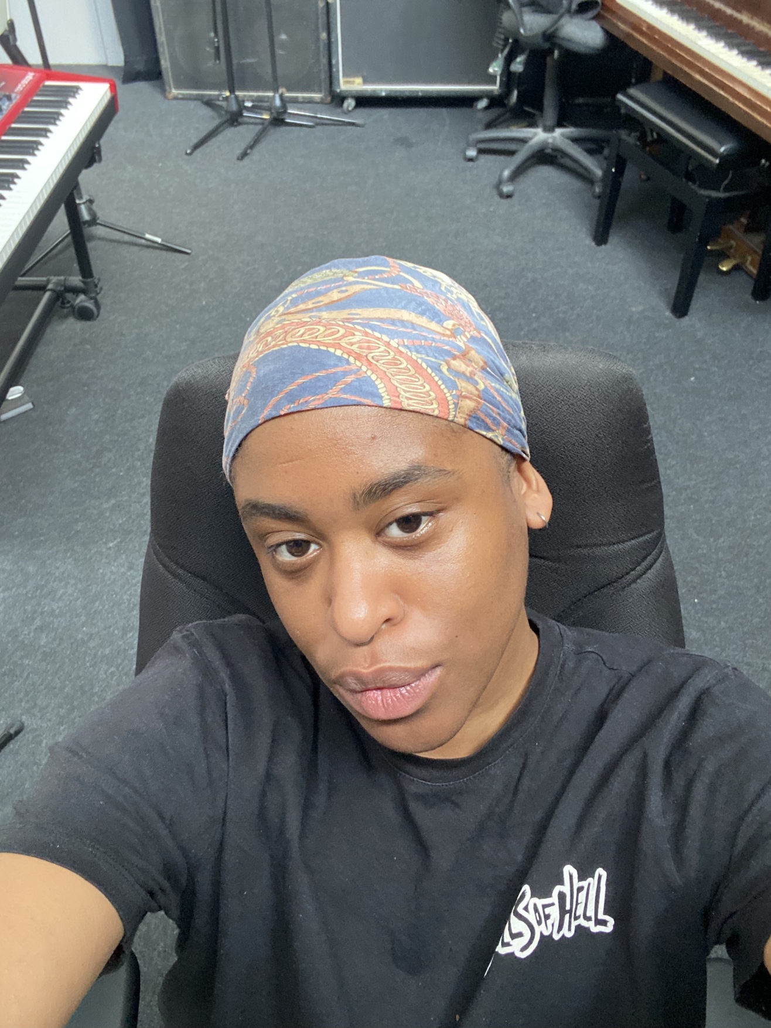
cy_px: 514
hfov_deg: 46.8
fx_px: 891
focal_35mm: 30
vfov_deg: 60.0
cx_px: 386
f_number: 2.2
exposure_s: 1/60
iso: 250
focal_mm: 2.71
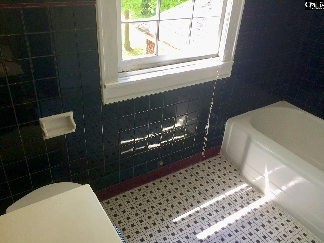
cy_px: 122
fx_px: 271
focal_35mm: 29
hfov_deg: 61.7
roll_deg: -5.4
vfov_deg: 48.2
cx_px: 162
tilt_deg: -32.4
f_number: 2.2
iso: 40
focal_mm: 4.15
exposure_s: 1/60
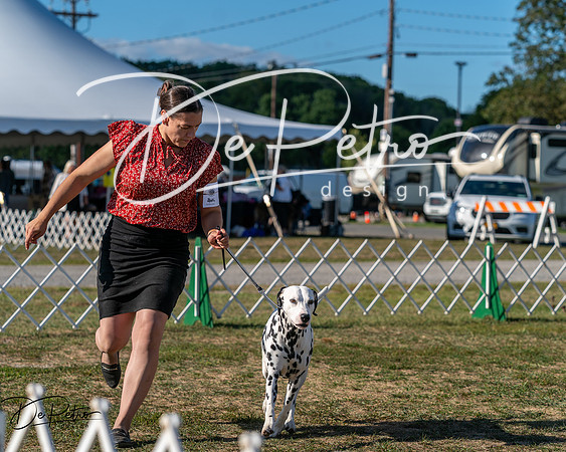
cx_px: 283
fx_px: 1829
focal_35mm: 109
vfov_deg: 14.1
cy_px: 226
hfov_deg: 17.6
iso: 125
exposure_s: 1/1250
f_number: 4.5
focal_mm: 97
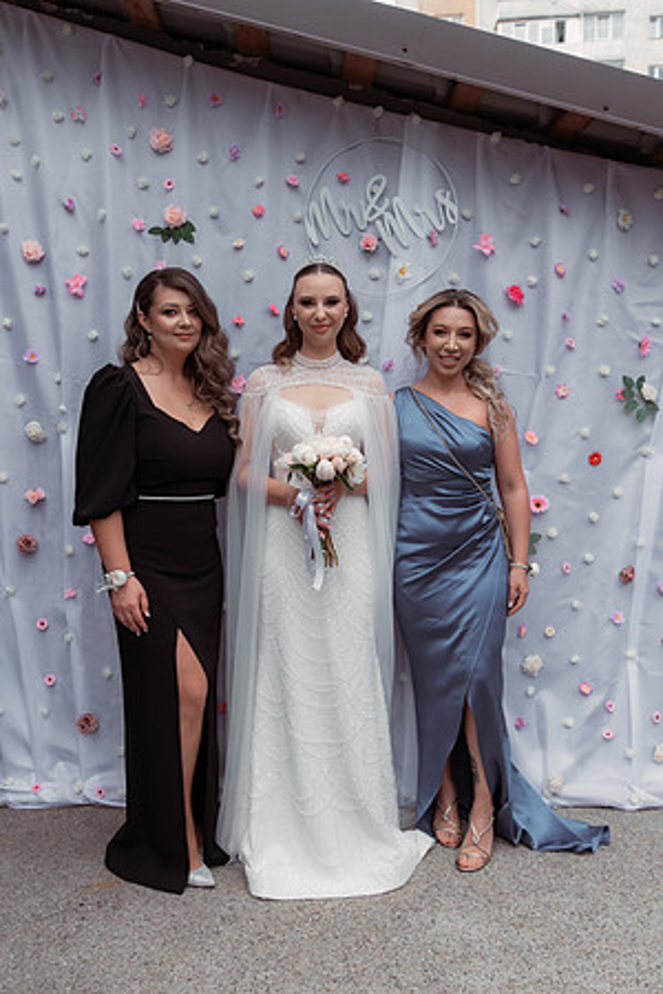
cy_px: 497
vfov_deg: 61.9
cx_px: 332
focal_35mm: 30
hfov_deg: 43.6
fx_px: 829
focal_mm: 30
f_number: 4.5
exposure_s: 1/400
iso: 200
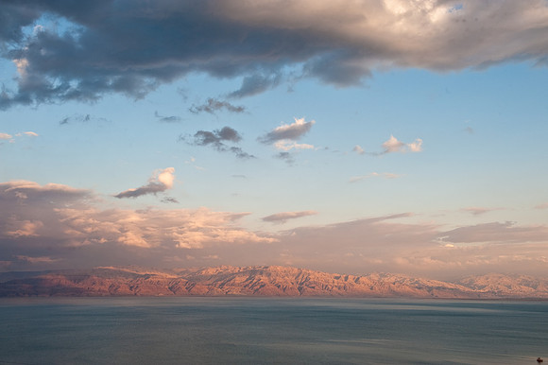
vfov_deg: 35.0
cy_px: 182
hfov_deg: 50.7
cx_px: 274
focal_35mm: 38
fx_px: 578
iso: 200
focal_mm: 38
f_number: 13
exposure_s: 1/60
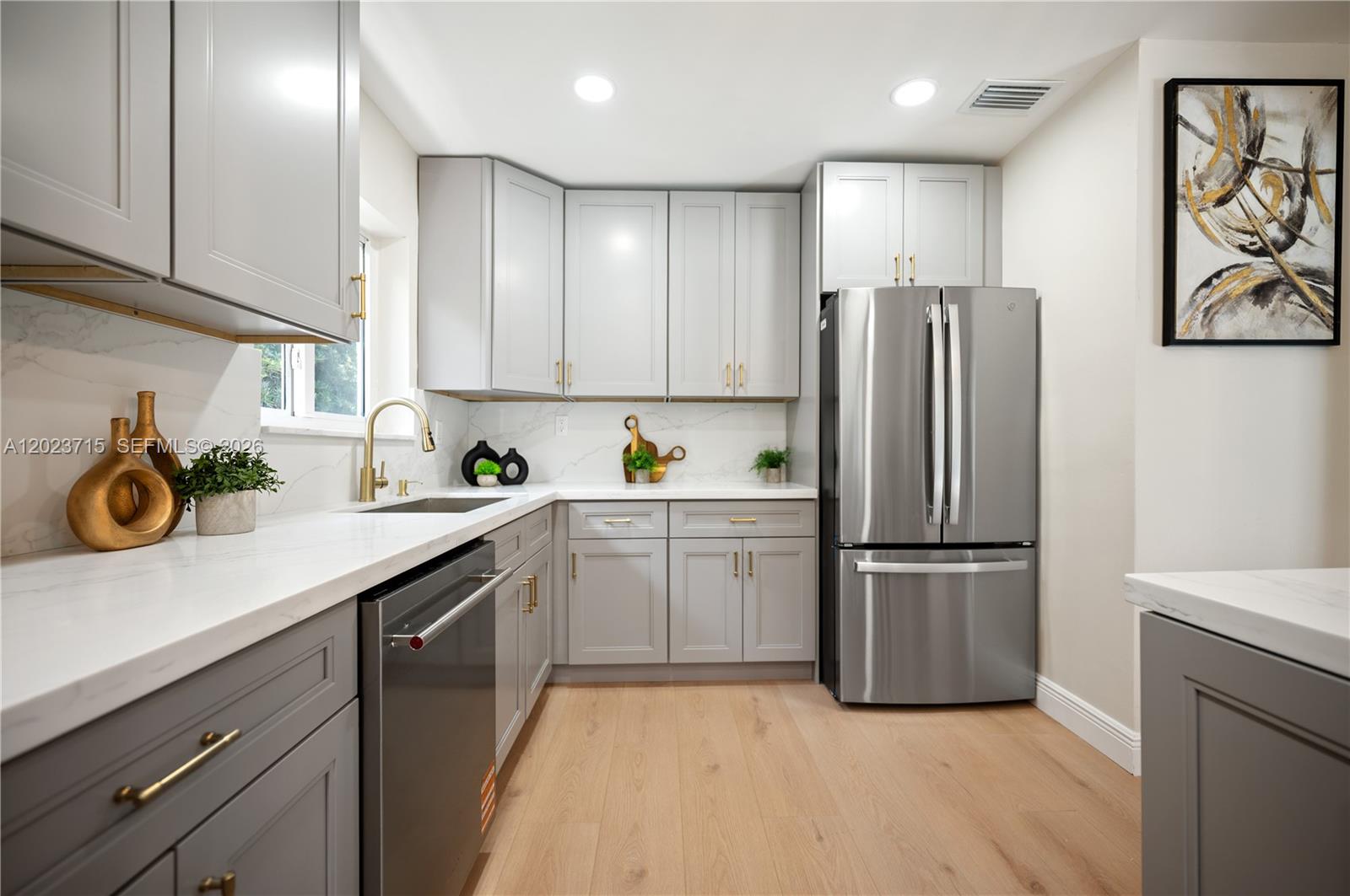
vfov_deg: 79.1
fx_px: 543
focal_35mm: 14
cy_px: 448
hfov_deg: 102.4
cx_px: 675
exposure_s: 1/30
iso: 200
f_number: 2.8
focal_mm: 14.5
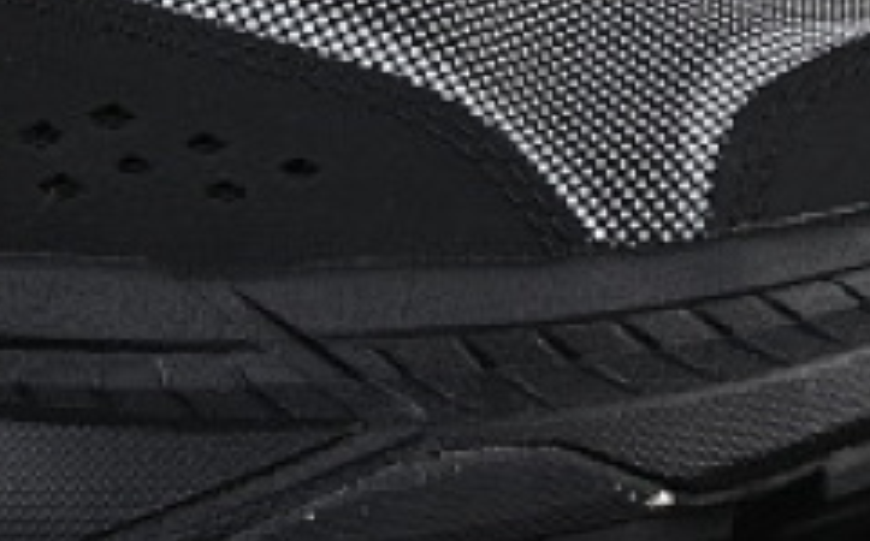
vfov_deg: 3.8
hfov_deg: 6.1
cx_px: -242
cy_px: -141
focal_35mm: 343
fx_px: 8123
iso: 160
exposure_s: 1/125
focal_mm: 50
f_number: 7.1
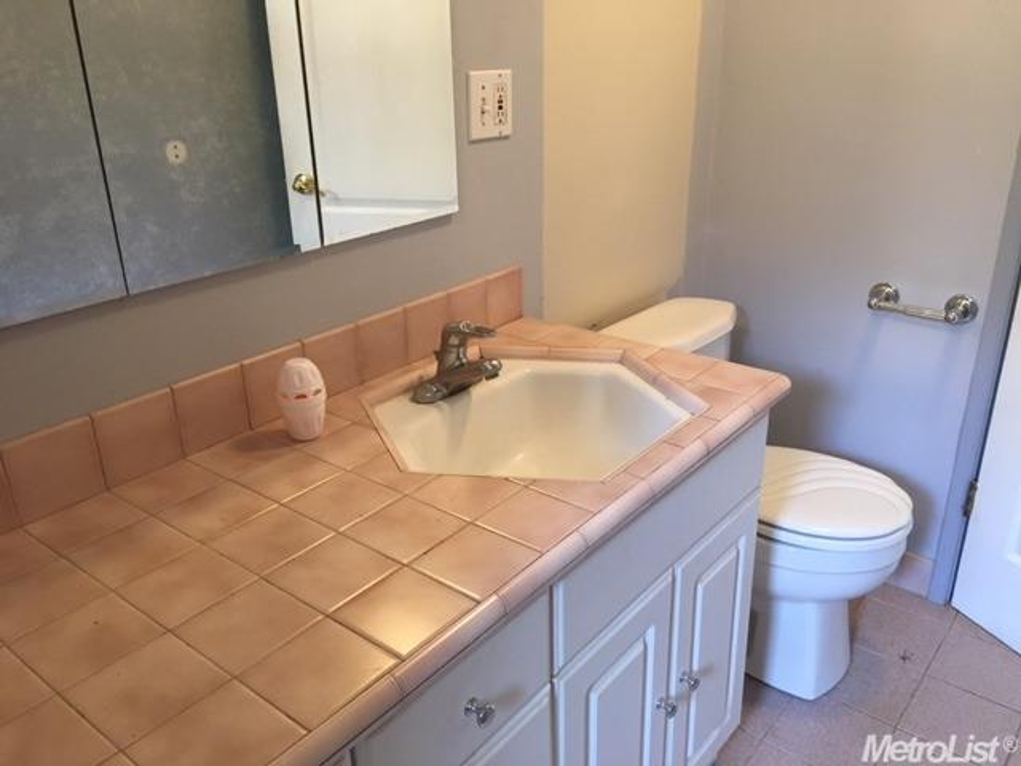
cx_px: 510
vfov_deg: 48.2
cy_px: 383
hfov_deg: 61.7
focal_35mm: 29
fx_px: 855
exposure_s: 1/30
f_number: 2.2
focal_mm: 4.15
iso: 125
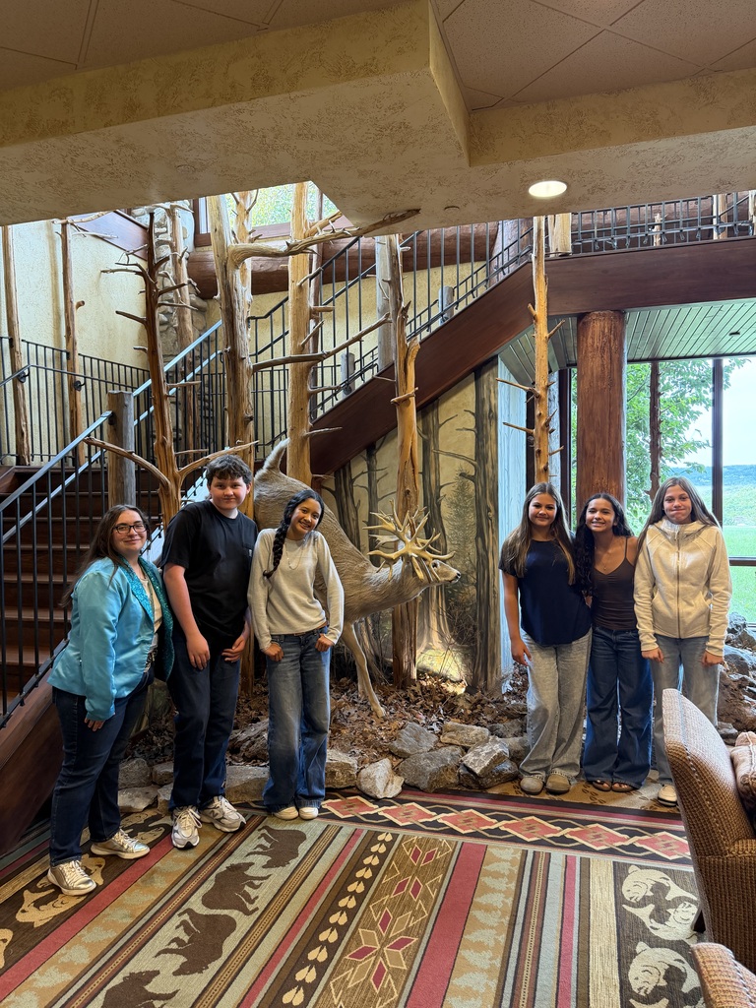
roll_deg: +0.6
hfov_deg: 56.8
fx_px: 699
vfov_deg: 71.6
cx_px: 378
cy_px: 504
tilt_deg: -2.7
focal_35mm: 24
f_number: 1.78
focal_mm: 6.76
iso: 200
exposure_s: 1/60
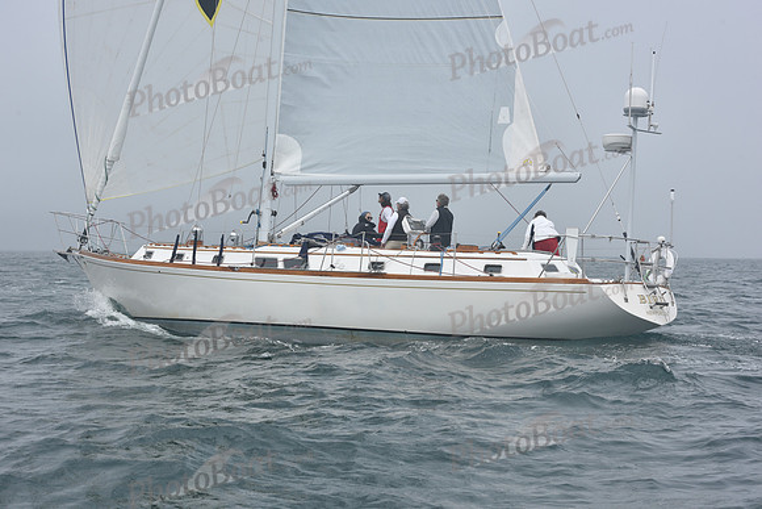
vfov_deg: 19.5
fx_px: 1482
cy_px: 254
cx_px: 381
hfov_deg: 28.8
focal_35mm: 70
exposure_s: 1/800
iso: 250
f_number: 10
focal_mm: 70
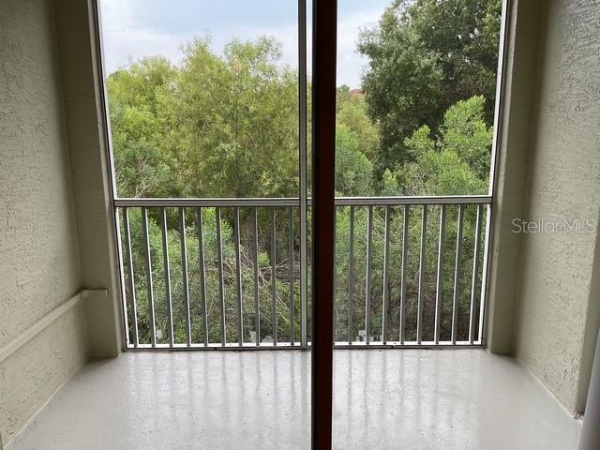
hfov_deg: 61.7
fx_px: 503
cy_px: 225
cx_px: 300
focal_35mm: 29
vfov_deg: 48.2
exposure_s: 1/120
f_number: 1.8
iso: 20
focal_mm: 3
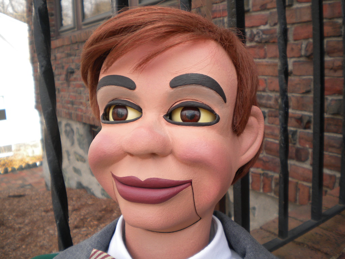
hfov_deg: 52.6
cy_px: 130
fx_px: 349
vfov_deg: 40.7
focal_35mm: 35
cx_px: 172
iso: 80
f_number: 3.1
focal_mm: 6.3
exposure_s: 1/190
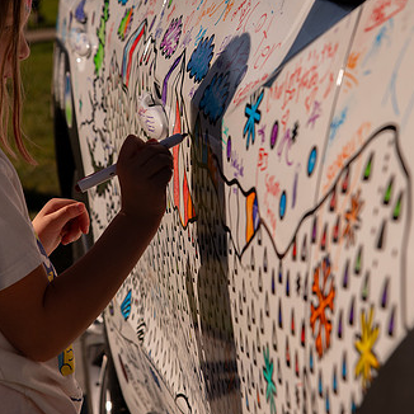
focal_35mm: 139
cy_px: 177
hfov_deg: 12.6
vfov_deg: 12.6
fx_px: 1881
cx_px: 190
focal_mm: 92
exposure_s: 1/1000
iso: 200
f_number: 8
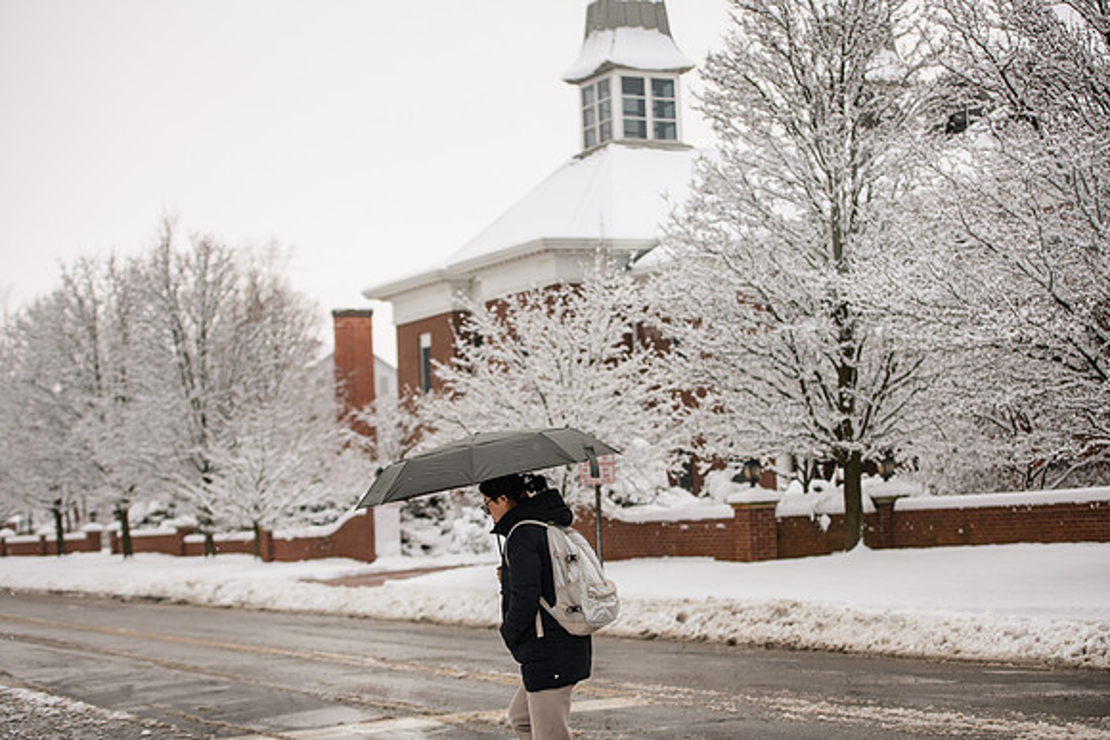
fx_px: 2159
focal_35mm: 70
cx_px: 555
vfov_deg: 19.5
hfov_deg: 28.8
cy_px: 370
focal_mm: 70
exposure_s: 1/500
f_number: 3.2
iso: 160
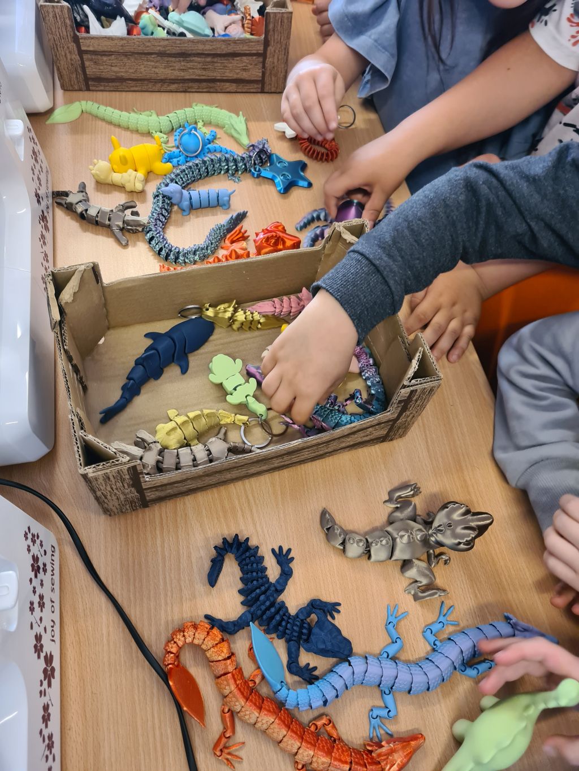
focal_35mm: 26
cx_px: 290
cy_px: 386
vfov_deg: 67.3
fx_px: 580
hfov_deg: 53.1
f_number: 1.8
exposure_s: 1/50
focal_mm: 5.4
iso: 200
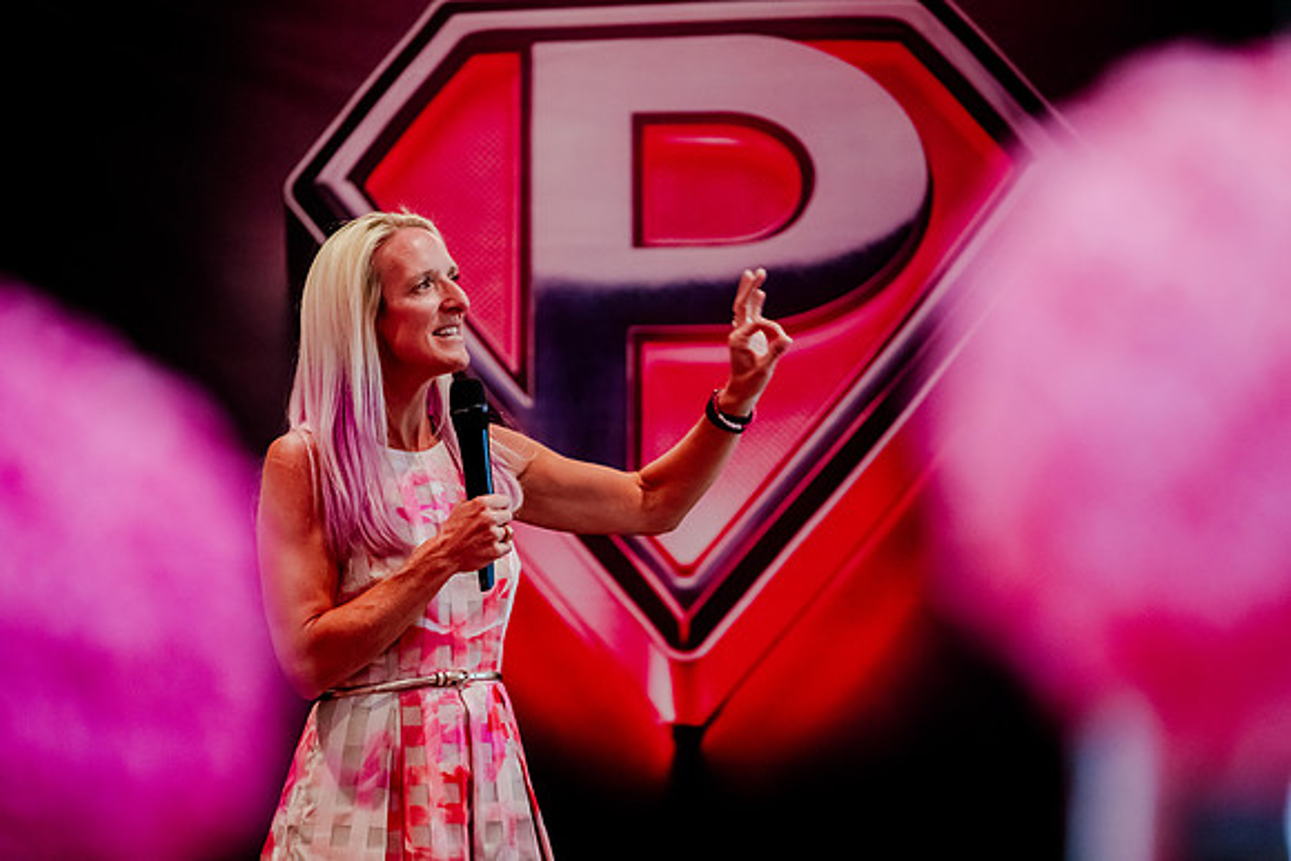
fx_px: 6602
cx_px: 646
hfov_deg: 11.2
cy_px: 430
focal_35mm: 184
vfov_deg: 7.5
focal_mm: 175
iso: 4000
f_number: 2.8
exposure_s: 1/250
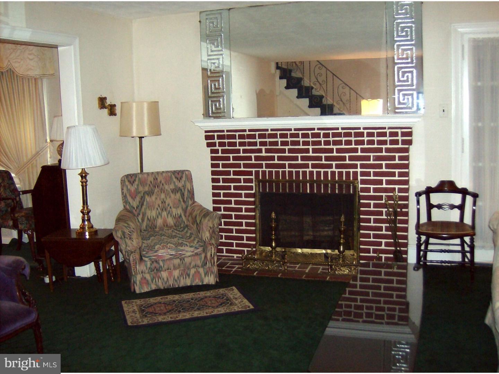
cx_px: 250
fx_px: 519
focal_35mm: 36
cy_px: 187
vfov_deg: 39.7
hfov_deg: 51.4
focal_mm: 6
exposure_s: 1/60
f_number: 2.8
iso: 200
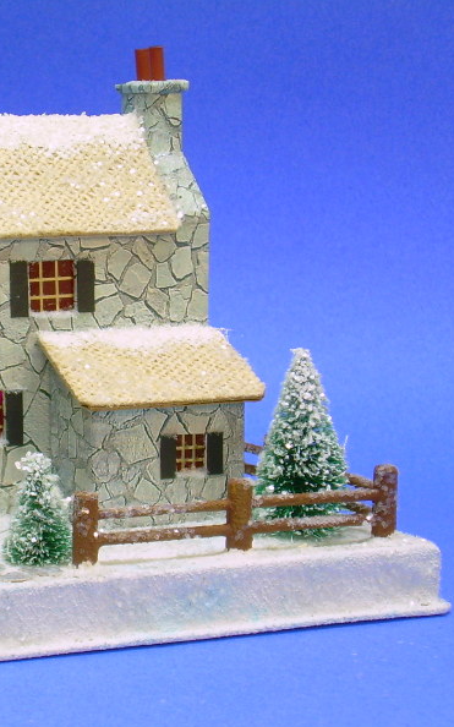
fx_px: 2317
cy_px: 366
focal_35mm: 117
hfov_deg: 11.1
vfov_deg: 17.8
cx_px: 0
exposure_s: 1/7.3
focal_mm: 13.9
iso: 50
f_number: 4
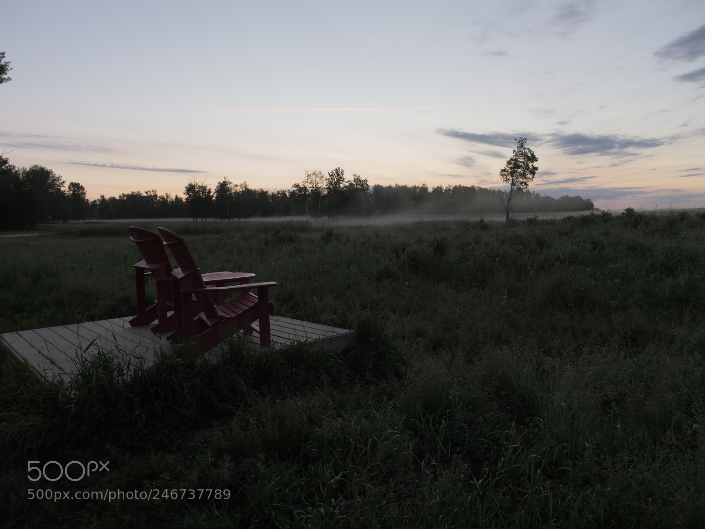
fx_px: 489
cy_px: 264
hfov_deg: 71.6
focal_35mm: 24
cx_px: 352
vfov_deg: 56.8
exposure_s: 1/60
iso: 500
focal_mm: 12
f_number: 4
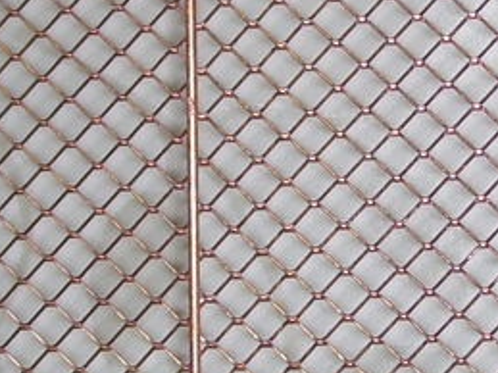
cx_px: 371
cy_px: 162
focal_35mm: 143
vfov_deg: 10.4
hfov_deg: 13.8
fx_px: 2056
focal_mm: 6
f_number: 2.7
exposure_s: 1/60
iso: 80
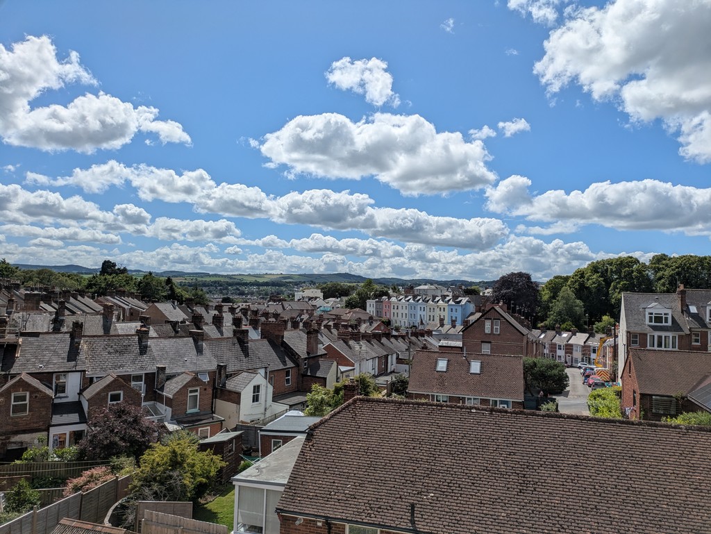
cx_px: 356
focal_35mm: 25
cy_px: 267
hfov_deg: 69.4
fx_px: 514
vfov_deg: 54.9
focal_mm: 5.43
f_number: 1.89
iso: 48
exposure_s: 1/4739
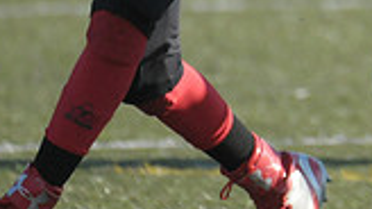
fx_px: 16393
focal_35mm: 1663
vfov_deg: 0.7
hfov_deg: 1.3
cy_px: -217
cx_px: 533
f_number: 4
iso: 1600
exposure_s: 1/5000
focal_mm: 300
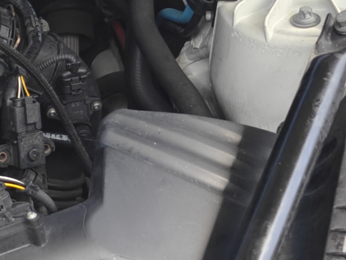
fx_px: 1239
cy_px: 138
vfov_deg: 12.0
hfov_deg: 13.9
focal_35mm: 124
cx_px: -297
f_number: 1.6
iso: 80
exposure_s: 1/684
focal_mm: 6.06
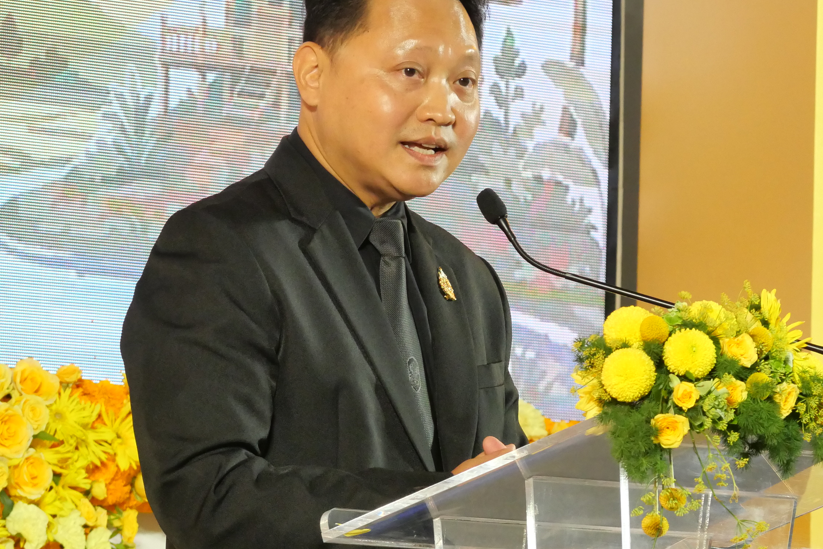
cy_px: 194
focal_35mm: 397
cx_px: 407
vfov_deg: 3.5
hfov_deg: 5.2
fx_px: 9081
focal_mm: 116
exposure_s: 1/200
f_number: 8
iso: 2500
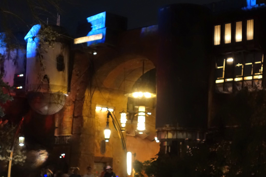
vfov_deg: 16.0
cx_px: 153
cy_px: 139
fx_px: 628
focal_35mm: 85
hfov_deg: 23.9
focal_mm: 12.78
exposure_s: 1/8
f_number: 2.8
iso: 1250
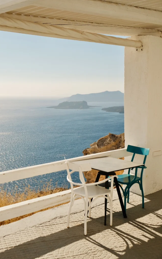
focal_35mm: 46
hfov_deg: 28.0
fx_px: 325
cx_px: 77
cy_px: 129
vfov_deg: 43.5
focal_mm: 30.2
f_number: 5.6
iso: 160
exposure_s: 1/1100
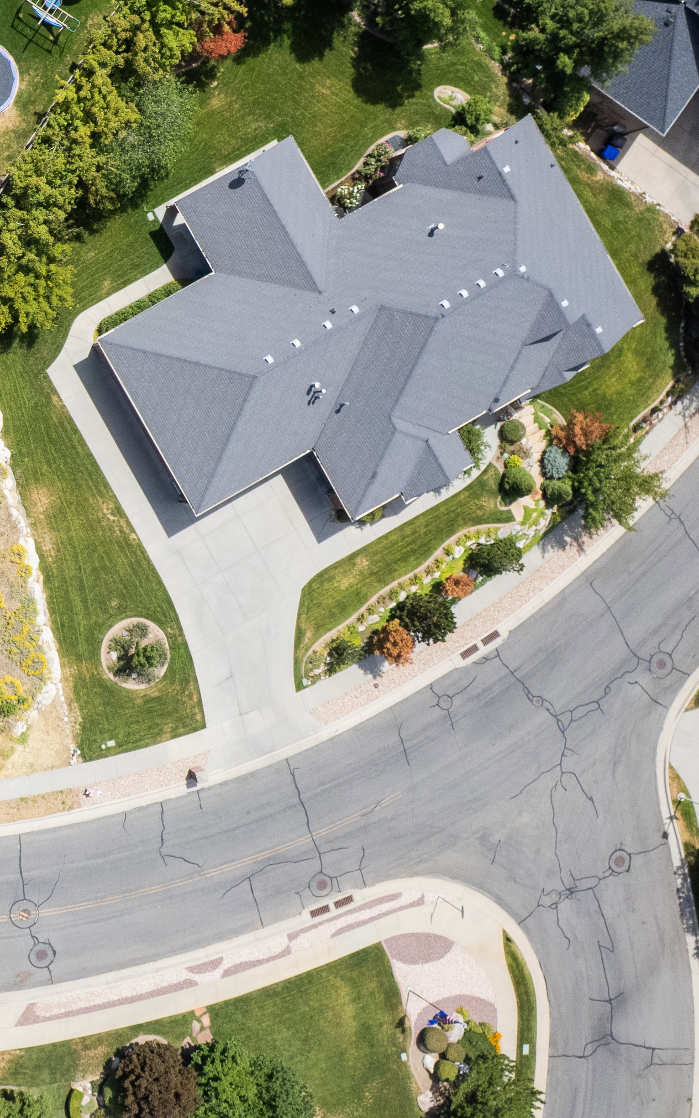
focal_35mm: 50
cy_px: 402
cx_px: -287
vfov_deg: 40.0
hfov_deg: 22.2
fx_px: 1524
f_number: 2.8
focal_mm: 8.38
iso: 120
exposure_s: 1/640
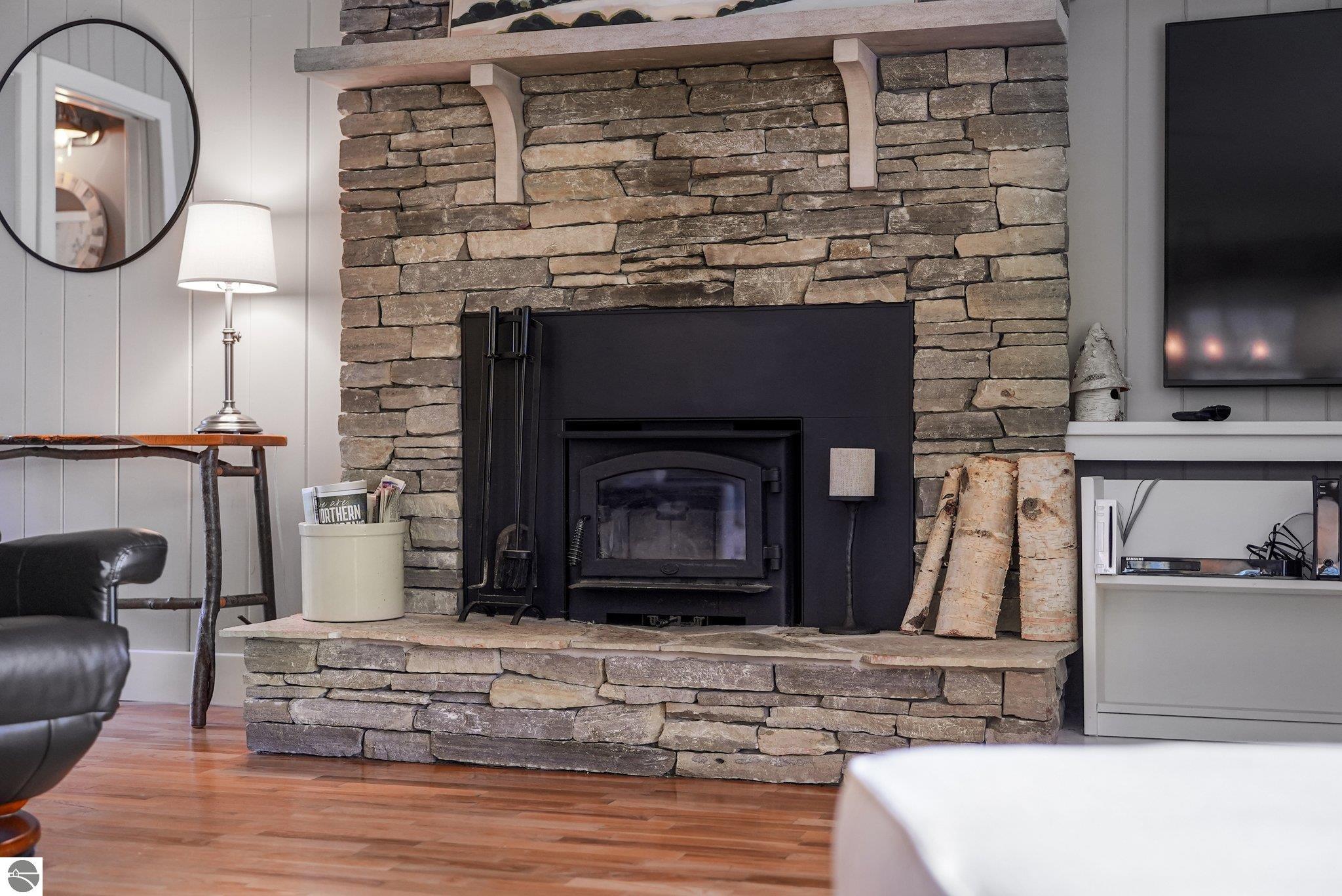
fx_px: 1678
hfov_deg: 43.6
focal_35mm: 45
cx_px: 671
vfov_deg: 29.9
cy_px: 448
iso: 2000
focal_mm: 45
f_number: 2.8
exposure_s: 1/160
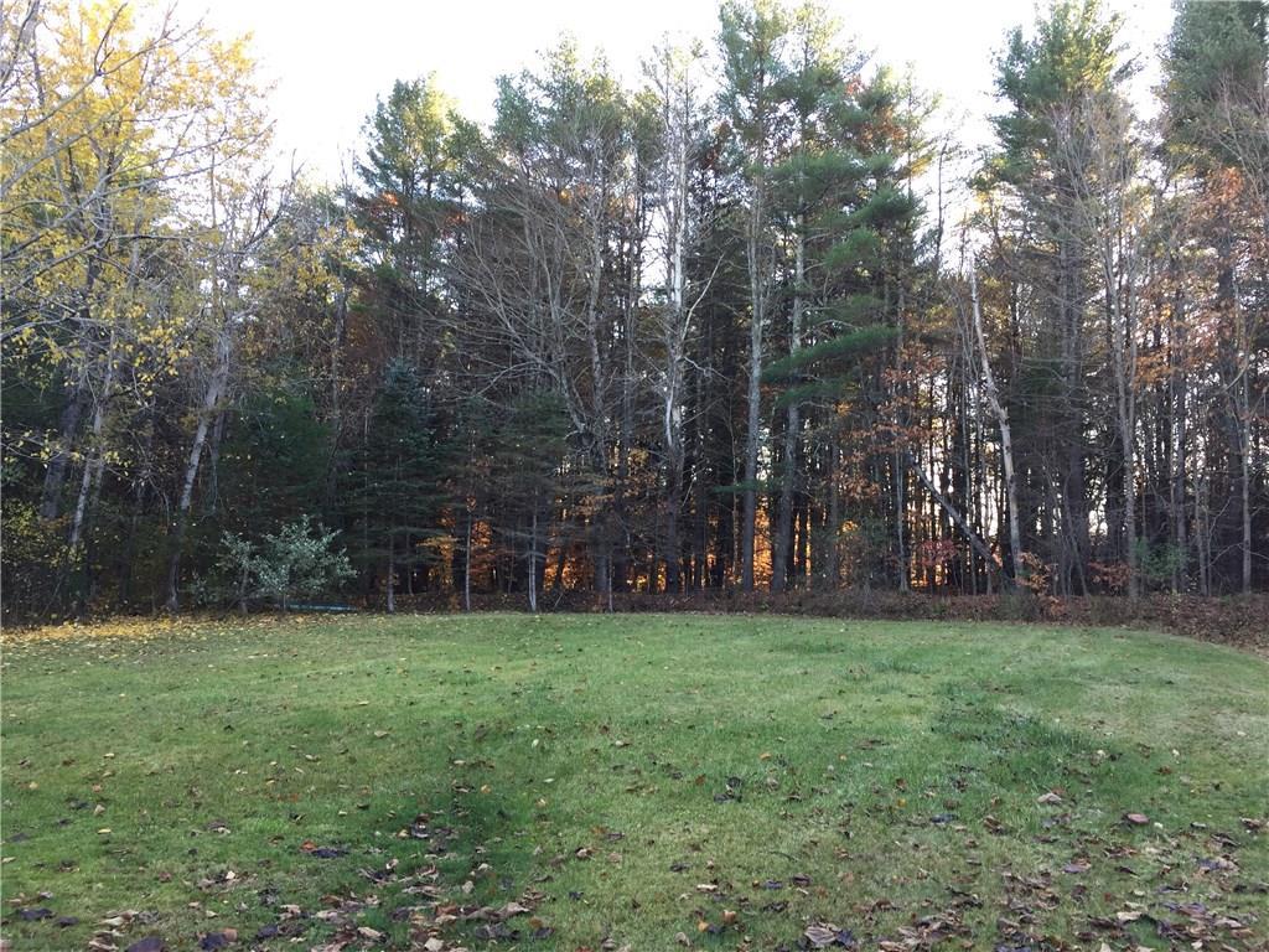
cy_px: 476
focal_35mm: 29
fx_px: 1063
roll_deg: -1.2
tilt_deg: +5.2
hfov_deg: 61.7
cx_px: 634
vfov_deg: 48.2
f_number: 2.2
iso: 32
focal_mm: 4.15
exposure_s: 1/60
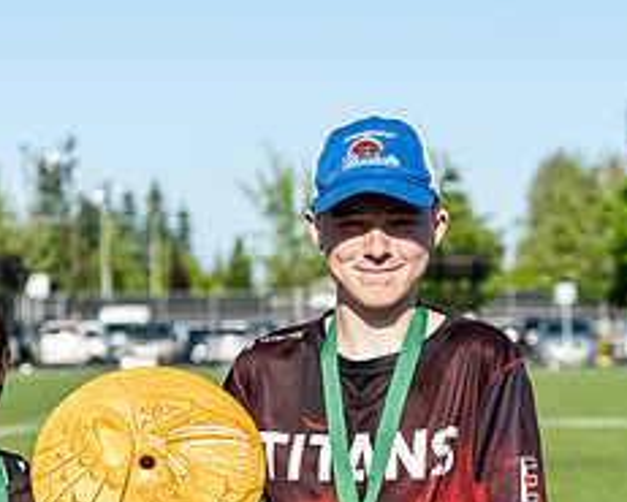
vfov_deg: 11.6
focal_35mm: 132
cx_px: 326
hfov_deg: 14.6
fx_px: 2451
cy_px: 520
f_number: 4
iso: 100
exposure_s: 1/500
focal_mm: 56
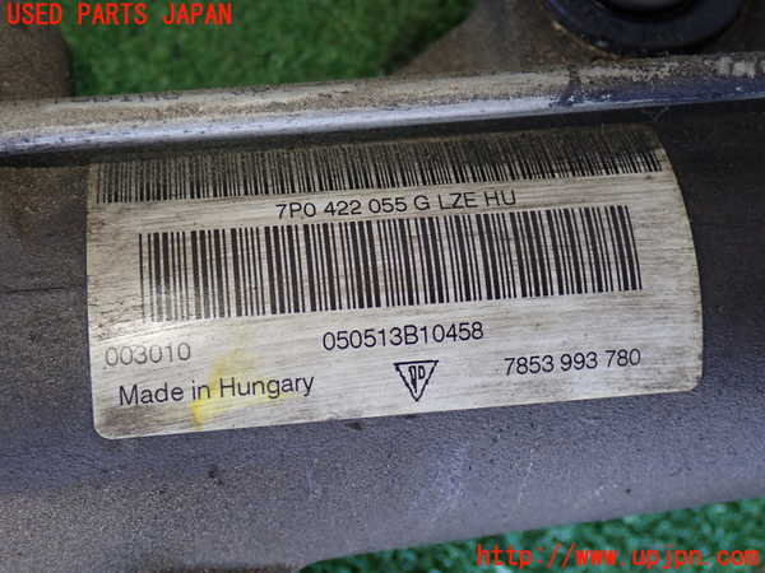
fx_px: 1039
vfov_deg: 30.9
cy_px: 286
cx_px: 382
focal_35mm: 47
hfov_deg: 40.4
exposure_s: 1/60
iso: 200
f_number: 3.1
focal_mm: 8.4
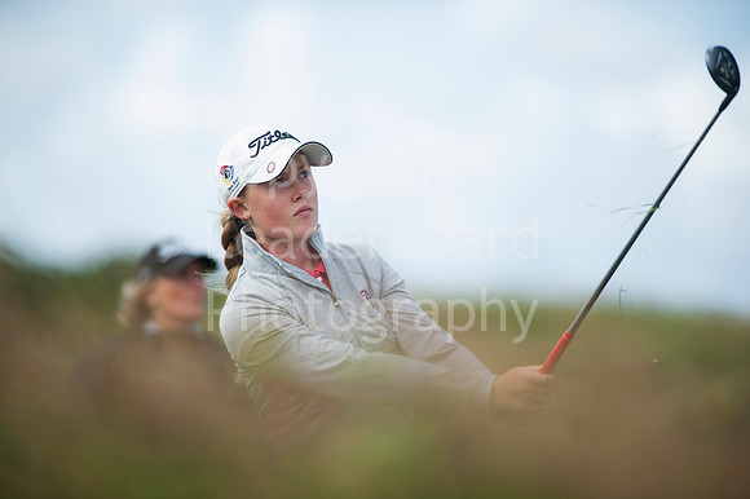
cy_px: 250
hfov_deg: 6.9
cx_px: 375
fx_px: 6246
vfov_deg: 4.6
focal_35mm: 300
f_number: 4
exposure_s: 1/3200
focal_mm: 300
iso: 640
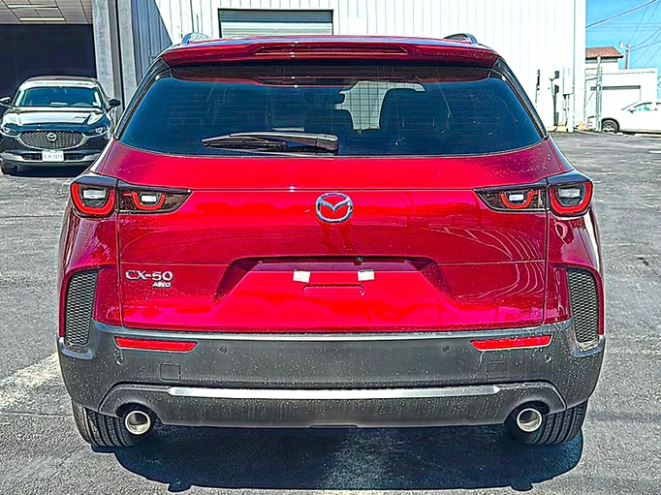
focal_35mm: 38
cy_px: 252
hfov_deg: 49.0
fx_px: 725
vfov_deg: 37.7
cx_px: 331
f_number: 1.78
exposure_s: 1/2075
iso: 80
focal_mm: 6.86
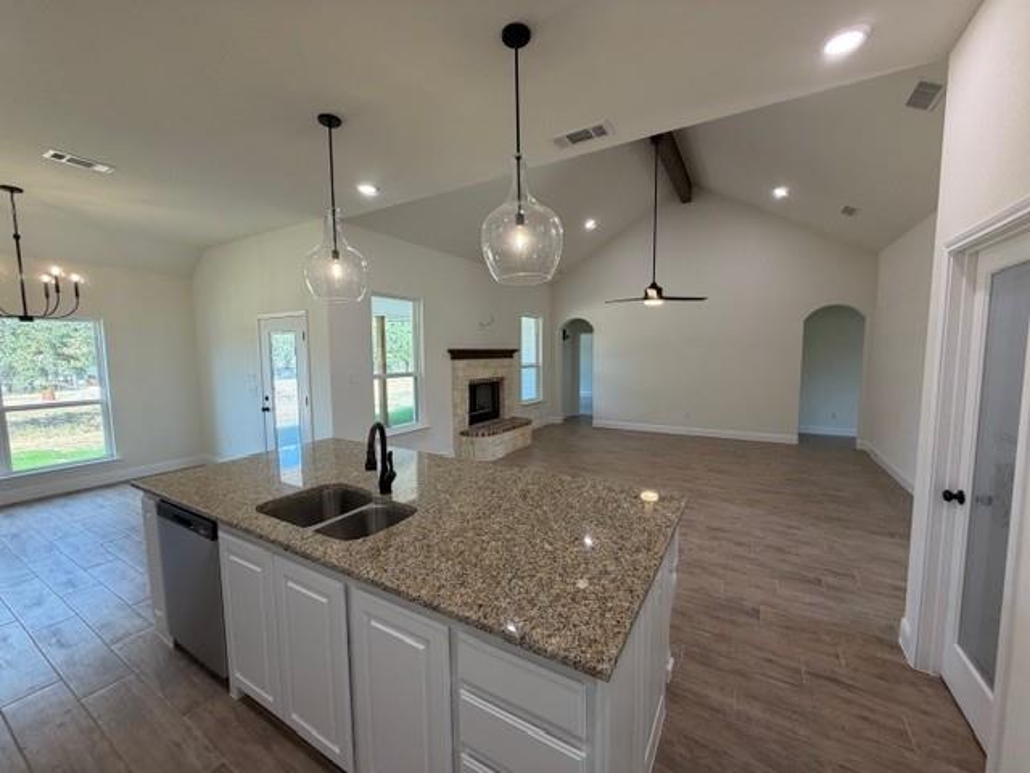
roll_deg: +0.8
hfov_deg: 102.1
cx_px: 515
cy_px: 386
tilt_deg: -4.0
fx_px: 417
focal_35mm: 14
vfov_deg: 85.7
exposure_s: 1/120
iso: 125
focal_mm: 2.22
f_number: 2.2
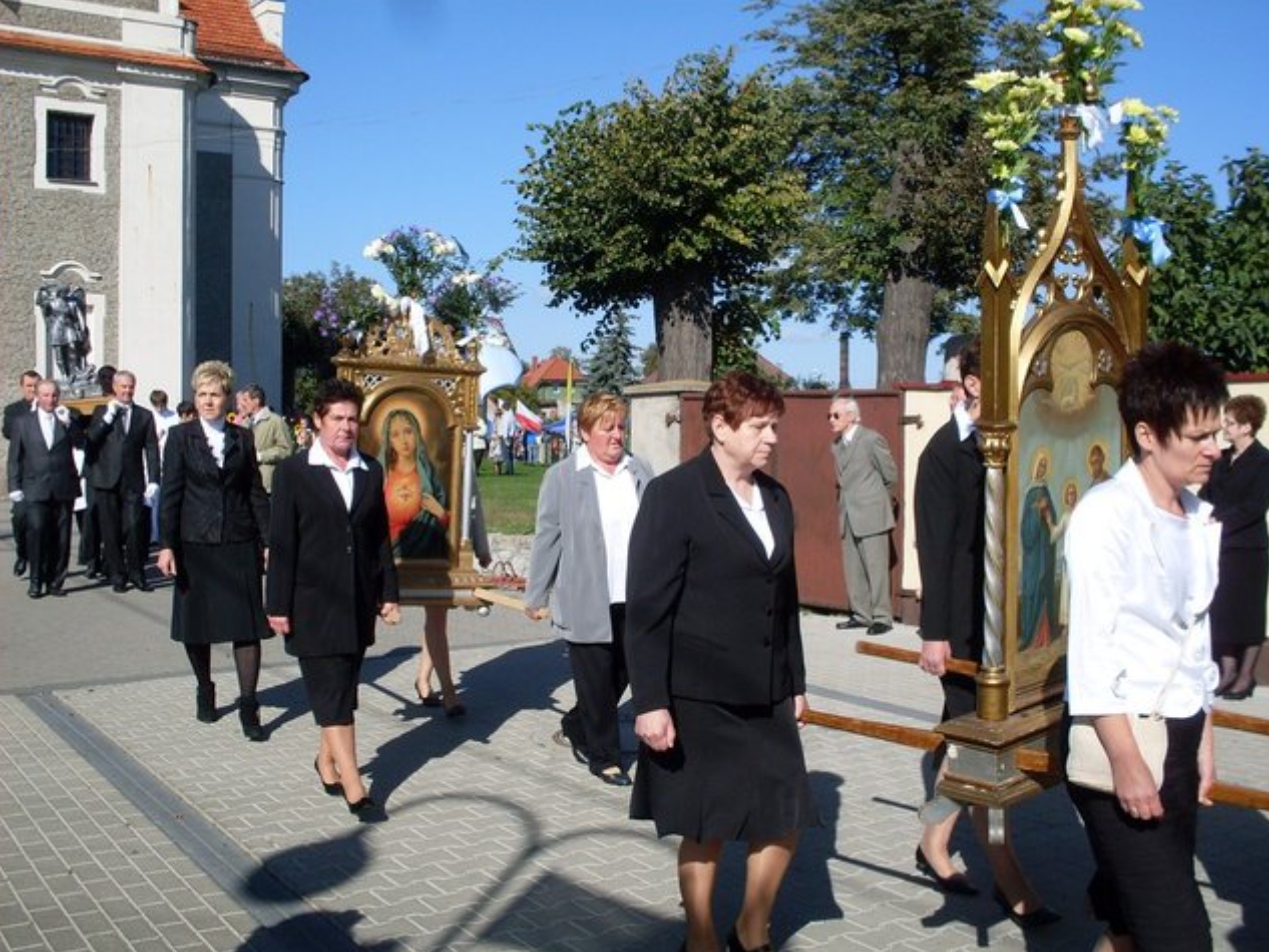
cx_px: 646
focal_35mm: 39
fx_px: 1430
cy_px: 482
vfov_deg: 36.8
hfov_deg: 47.9
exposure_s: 1/250
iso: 80
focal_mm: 6.3
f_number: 8.4
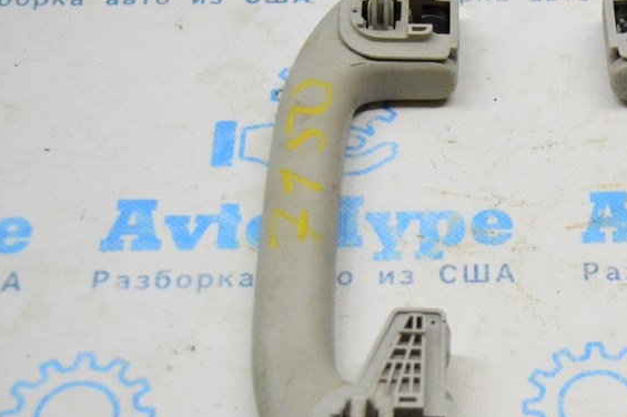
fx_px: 1514
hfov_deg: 22.9
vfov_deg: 15.7
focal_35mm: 87
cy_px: 276
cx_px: 546
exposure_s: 1/800
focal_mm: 32
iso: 6400
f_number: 4.5
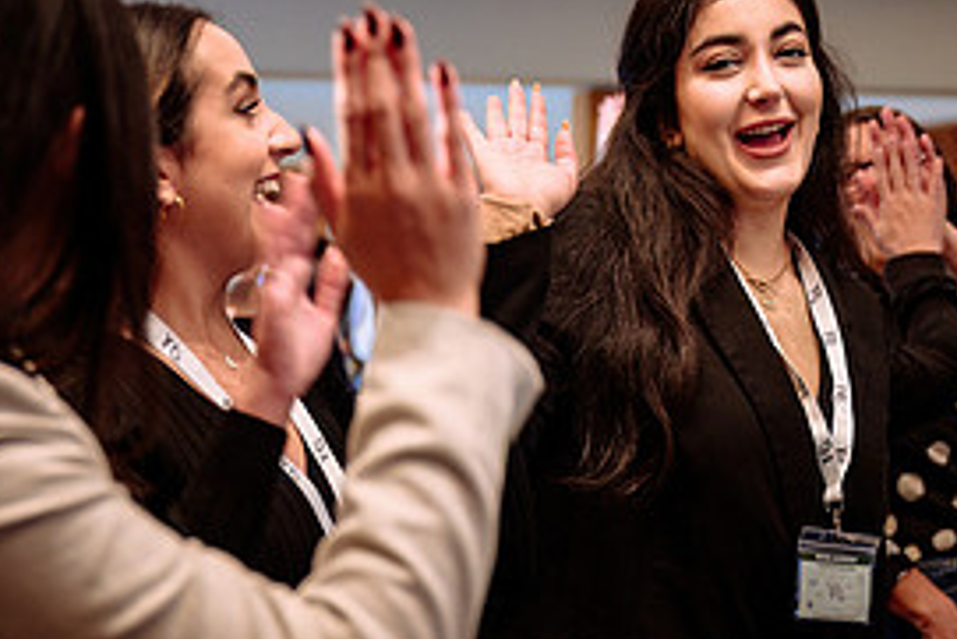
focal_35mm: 103
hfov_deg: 19.8
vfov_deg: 13.3
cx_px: 501
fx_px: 2739
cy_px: 452
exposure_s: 1/100
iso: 500
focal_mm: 42
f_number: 2.8
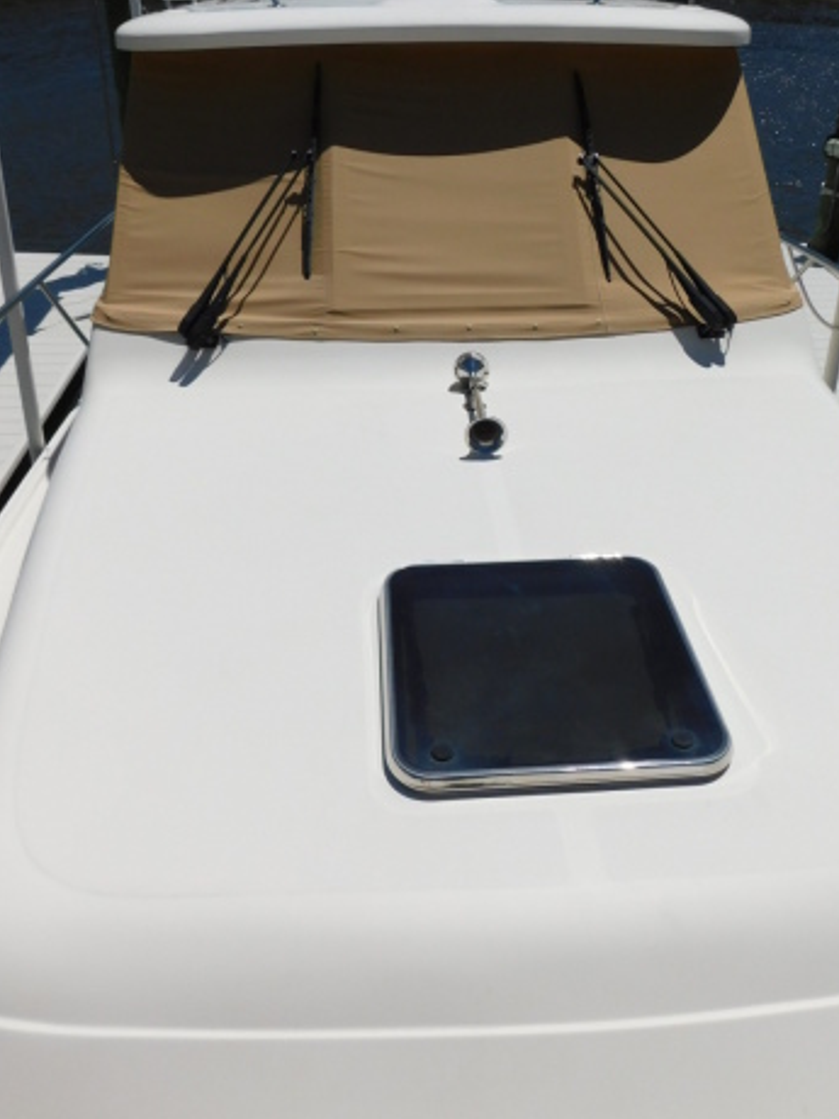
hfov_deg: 46.8
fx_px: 969
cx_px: 423
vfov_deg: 59.5
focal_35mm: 30
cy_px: 448
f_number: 6
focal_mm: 4
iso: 125
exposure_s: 1/1500
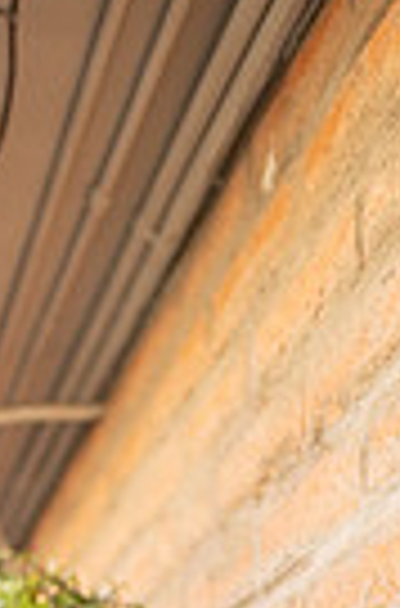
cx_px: 213
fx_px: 1965
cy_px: 946
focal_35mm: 117
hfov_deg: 11.6
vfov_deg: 15.9
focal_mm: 35
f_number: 1.4
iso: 400
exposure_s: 1/3200
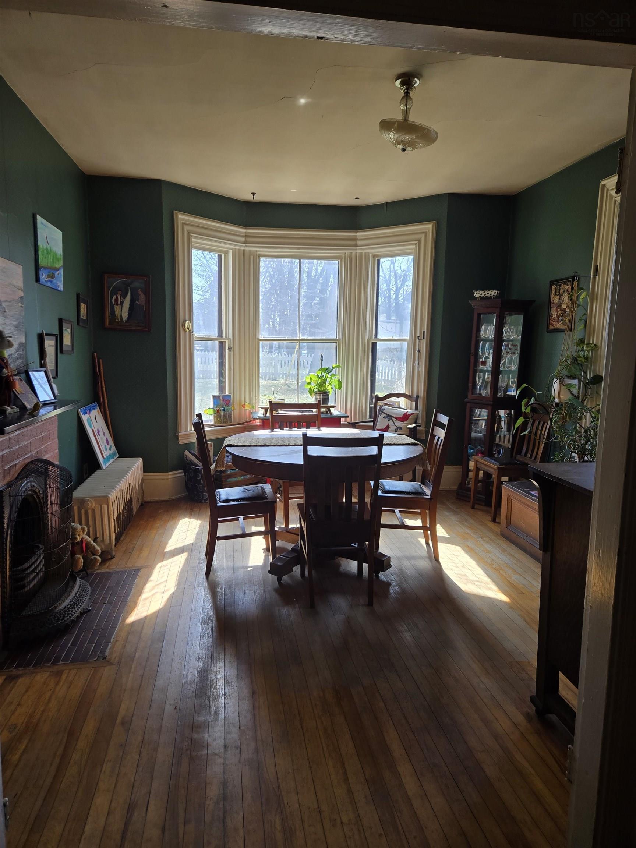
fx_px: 563
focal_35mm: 23
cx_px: 318
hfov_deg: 58.9
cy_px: 424
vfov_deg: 73.9
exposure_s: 1/229
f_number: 1.8
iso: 25
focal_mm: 5.4
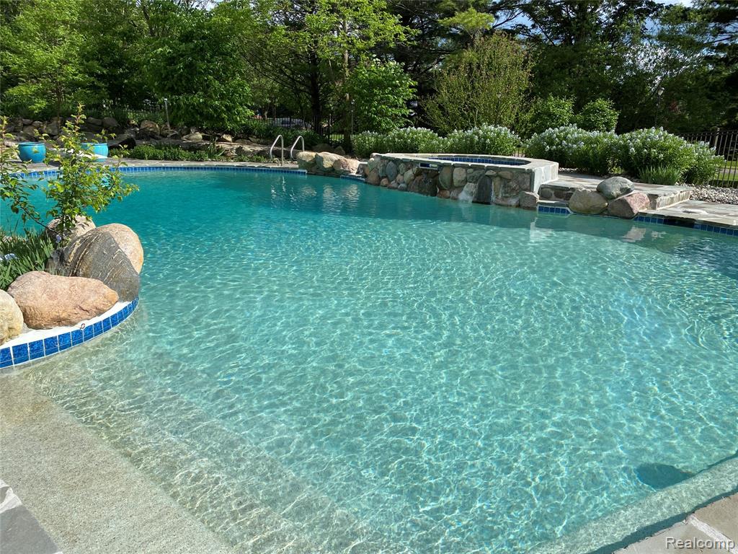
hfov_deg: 67.3
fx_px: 554
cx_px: 369
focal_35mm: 26
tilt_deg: -16.5
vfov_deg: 53.1
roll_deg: -1.1
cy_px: 277
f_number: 1.8
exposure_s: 1/2967
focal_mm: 4.25
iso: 32
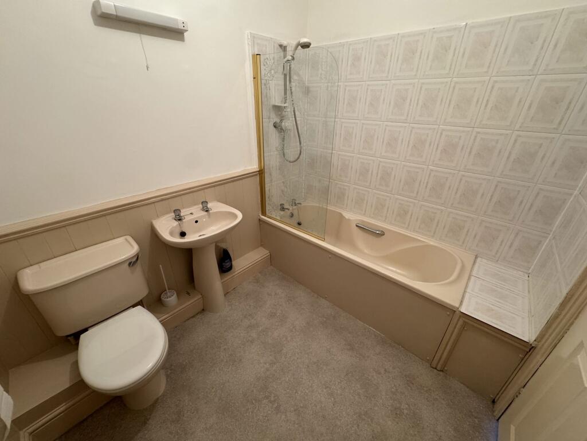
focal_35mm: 14
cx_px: 294
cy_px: 220
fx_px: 237
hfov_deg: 102.1
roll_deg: -0.1
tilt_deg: -26.0
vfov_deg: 85.7
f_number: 2.2
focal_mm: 2.22
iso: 250
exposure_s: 1/100
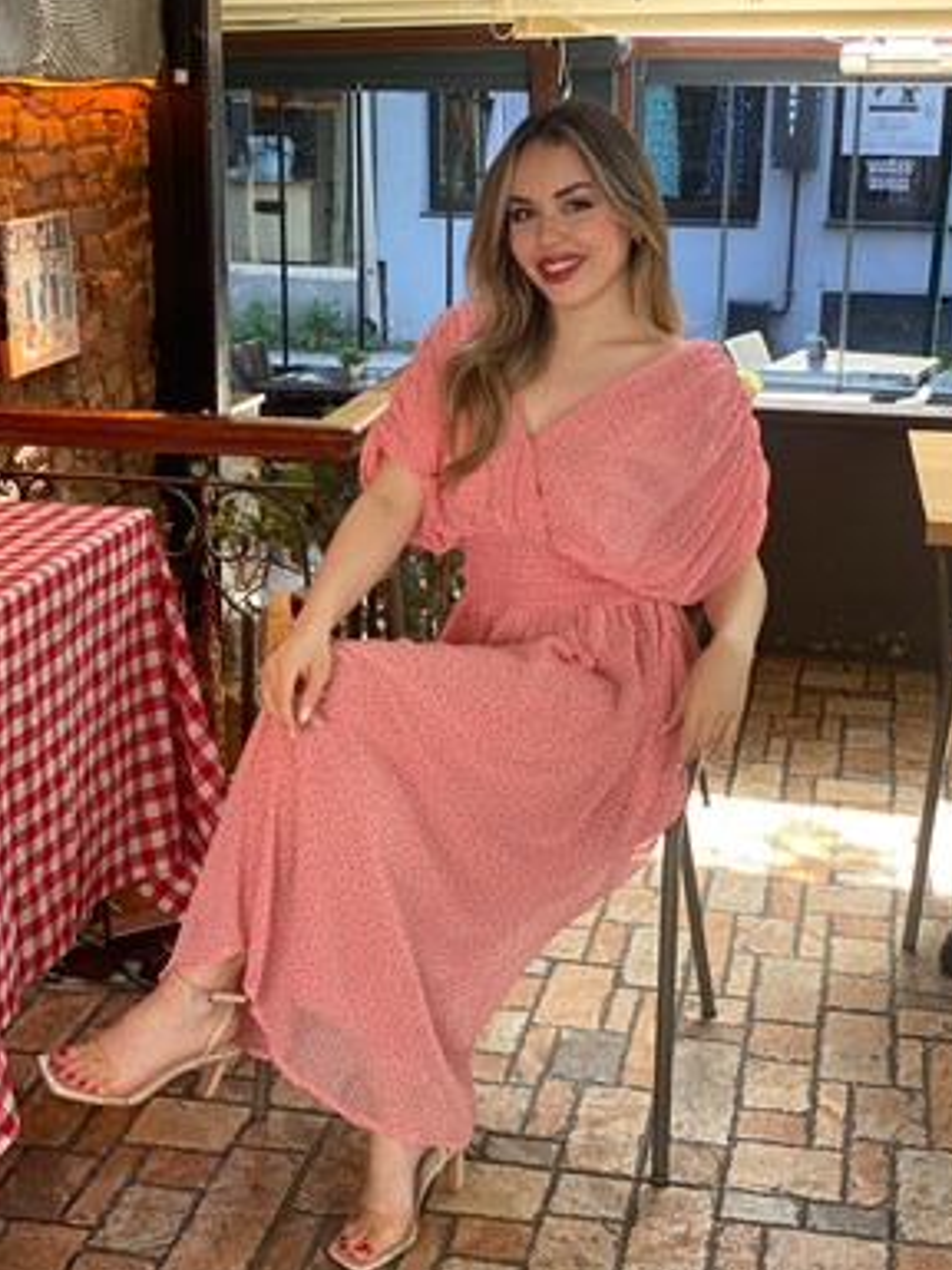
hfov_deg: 26.1
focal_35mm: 56
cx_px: 456
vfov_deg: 34.3
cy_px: 653
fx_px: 2053
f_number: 2
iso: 80
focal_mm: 6
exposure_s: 1/100
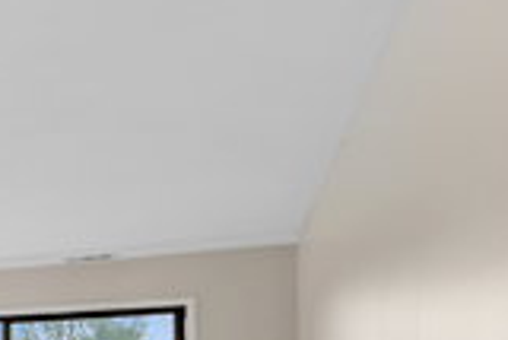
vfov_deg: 22.1
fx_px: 763
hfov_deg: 27.6
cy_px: 464
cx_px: -219
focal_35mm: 54
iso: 250
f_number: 8
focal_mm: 12
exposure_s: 1/5
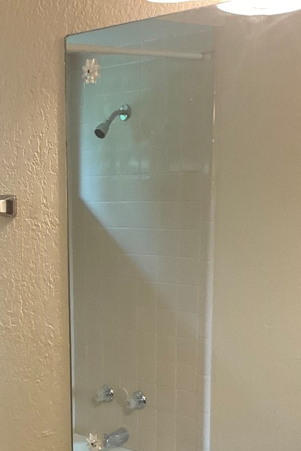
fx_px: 890
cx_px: 21
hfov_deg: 18.8
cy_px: 383
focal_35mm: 71
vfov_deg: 27.7
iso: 125
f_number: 1.8
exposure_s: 1/60
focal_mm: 3
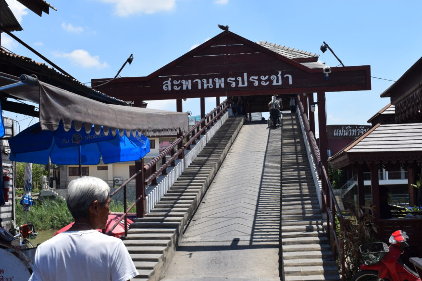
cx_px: 219
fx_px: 574
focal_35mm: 49
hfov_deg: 40.3
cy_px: 138
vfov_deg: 27.5
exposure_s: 1/400
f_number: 10
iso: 200
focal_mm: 28
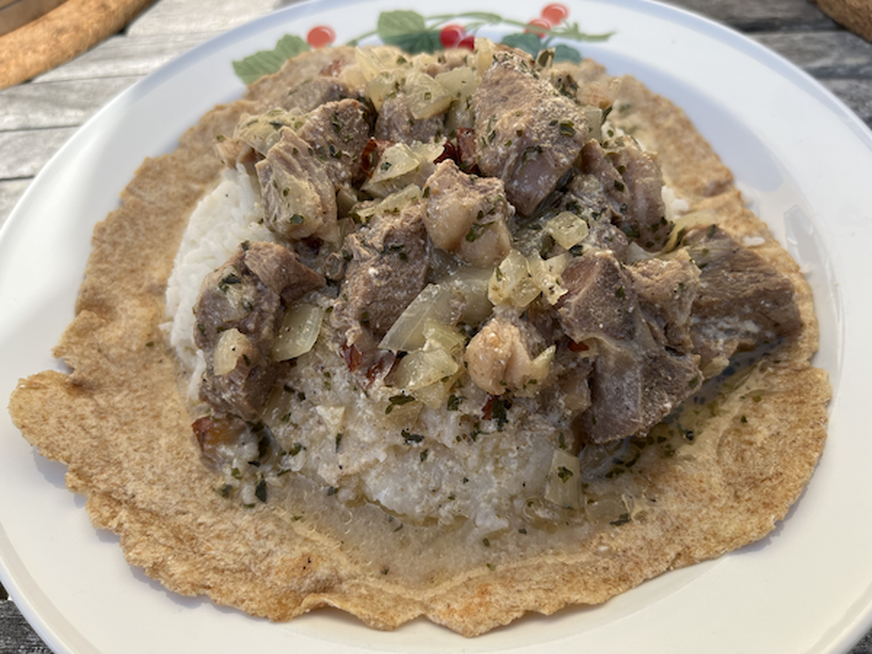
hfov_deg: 67.3
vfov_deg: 53.1
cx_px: 436
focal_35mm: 26
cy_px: 327
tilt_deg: -56.9
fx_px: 655
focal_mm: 5.1
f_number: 1.6
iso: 50
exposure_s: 1/1212
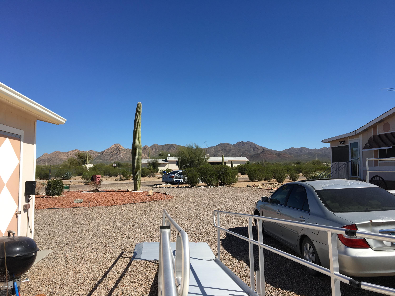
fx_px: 331
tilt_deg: +4.8
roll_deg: -0.2
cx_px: 198
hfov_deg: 61.7
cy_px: 148
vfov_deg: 48.2
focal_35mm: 29
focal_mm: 4.15
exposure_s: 1/1972
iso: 25
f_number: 2.2
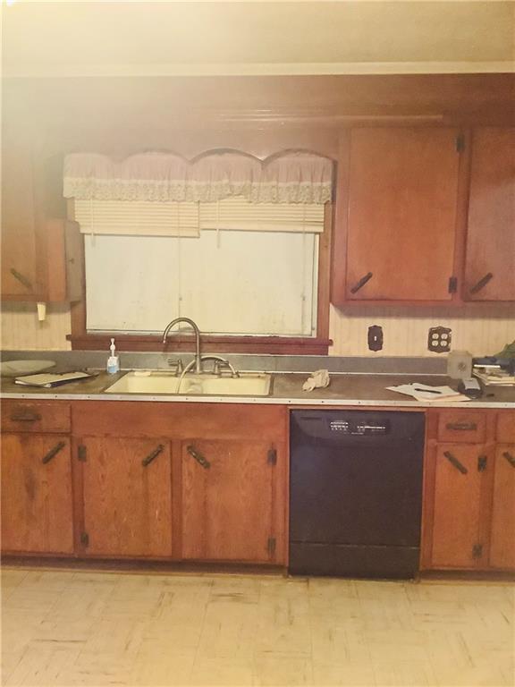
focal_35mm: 31
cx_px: 258
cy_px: 344
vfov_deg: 58.4
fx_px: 615
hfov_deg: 45.4
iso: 400
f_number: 2.4
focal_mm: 3.3
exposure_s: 1/30
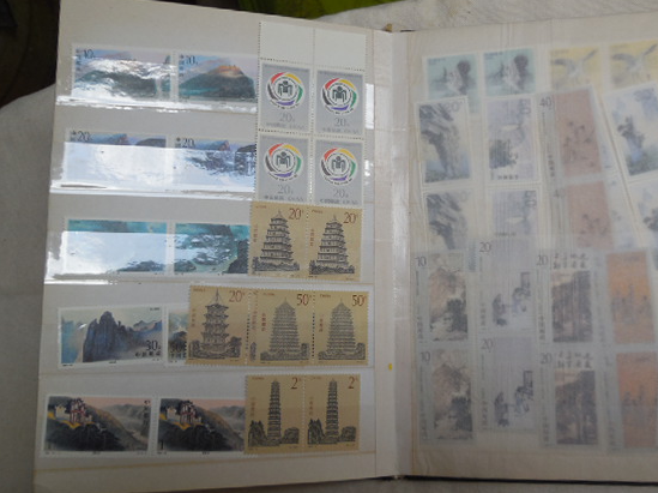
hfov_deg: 52.4
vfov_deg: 40.6
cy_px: 257
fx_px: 665
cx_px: 382
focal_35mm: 35
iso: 125
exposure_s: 1/200
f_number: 3.2
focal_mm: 5.3
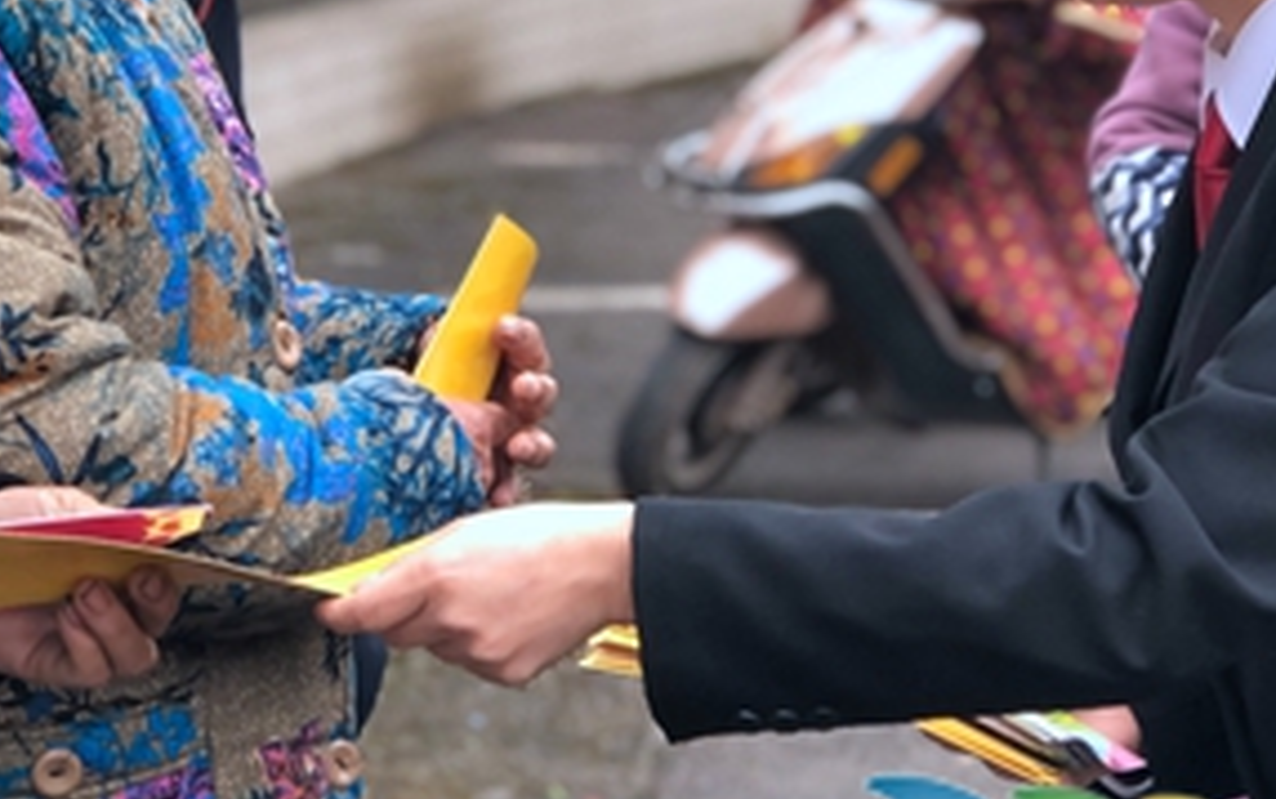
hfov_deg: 15.4
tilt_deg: -6.9
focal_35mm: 135
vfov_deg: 9.7
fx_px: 4696
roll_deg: -2.0
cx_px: 410
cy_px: 98
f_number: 2.8
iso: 20
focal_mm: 6.6
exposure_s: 1/60
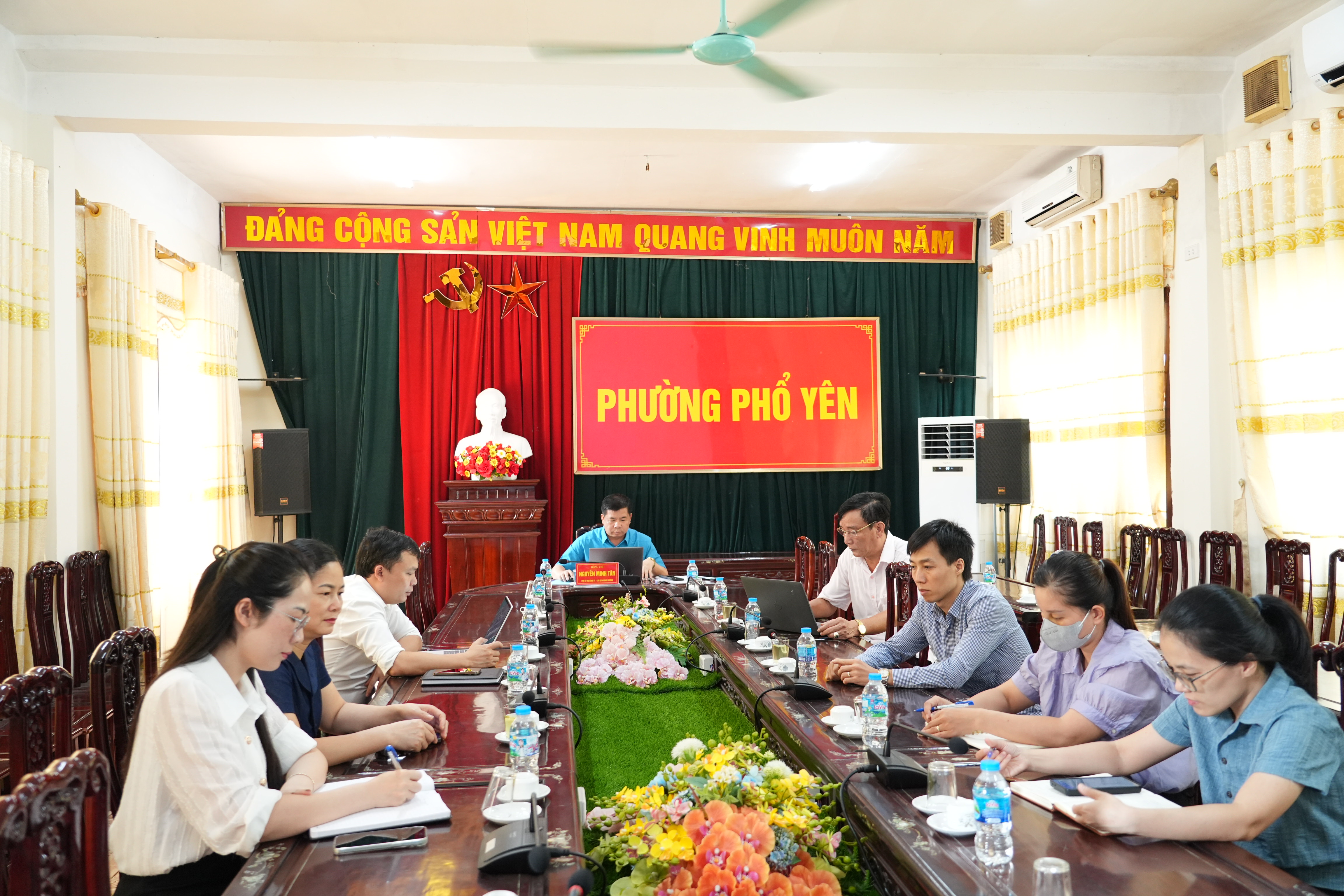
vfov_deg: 43.6
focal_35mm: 30
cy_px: 448
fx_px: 1120
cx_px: 672
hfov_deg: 61.9
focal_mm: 30
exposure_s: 1/100
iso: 2000
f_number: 4
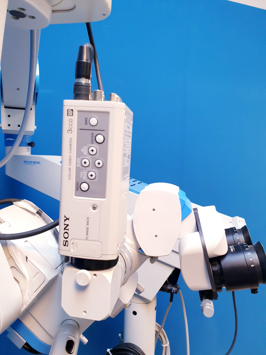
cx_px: 133
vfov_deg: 67.3
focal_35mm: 26
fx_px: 266
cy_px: 178
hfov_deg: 53.1
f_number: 2.4
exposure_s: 1/50
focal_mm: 4.3
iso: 200
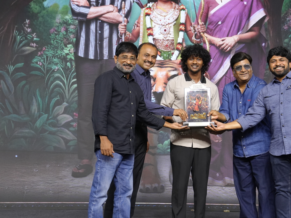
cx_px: 188
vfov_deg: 22.9
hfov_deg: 30.1
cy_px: 109
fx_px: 538
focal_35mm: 64
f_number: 3.5
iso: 1600
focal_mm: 40
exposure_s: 1/160
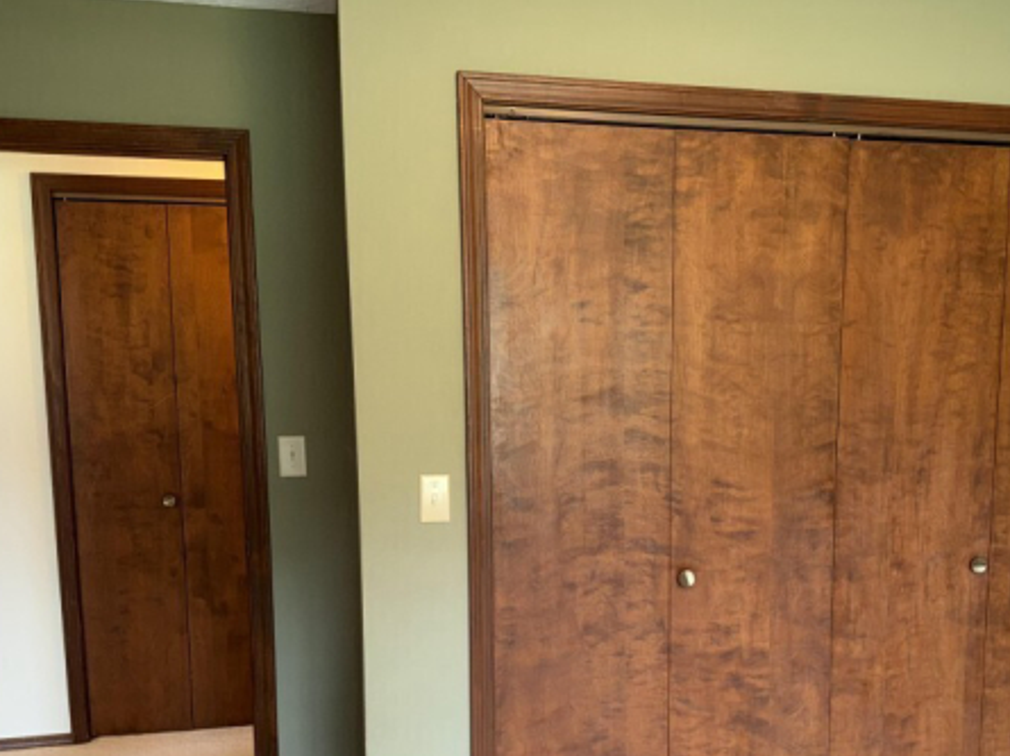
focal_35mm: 36
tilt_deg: -8.5
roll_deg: +0.2
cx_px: 594
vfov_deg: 39.2
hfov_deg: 51.1
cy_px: 493
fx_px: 1050
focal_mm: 6.76
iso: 80
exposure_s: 1/22
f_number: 1.78
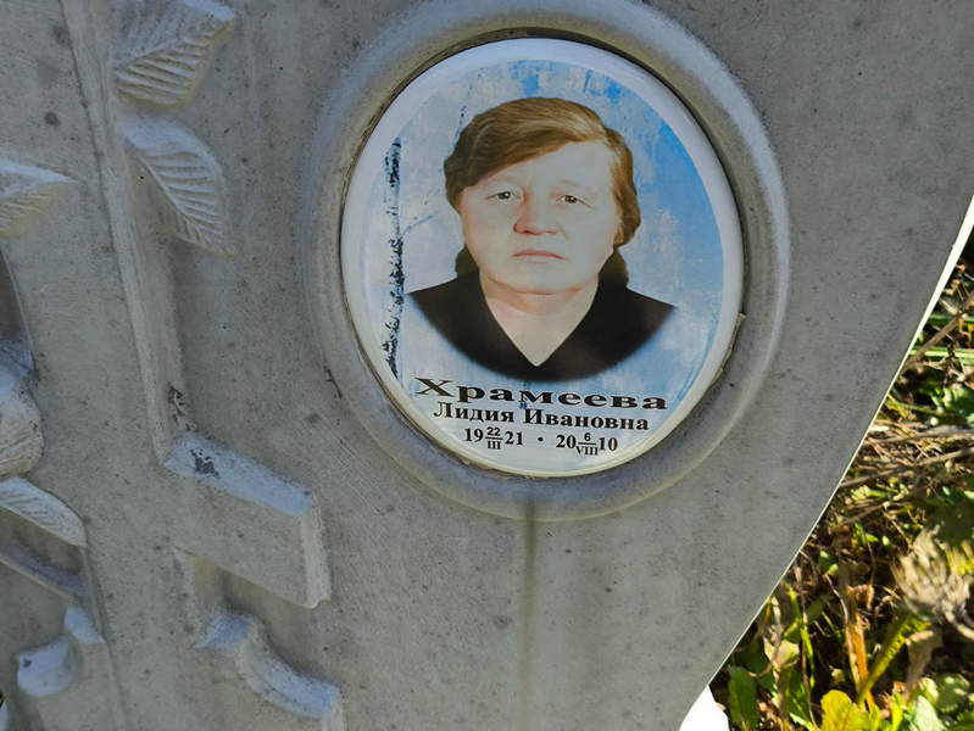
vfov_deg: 29.1
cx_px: 487
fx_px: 1407
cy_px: 366
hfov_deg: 38.2
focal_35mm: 50
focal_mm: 4.71
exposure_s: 1/373
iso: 50
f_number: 1.7
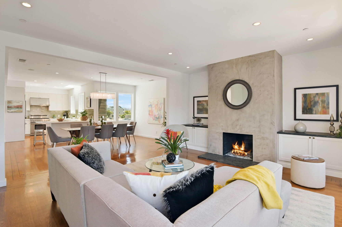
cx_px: 171
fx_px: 161
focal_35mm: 17
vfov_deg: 70.4
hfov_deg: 93.3
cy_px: 114
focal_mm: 17
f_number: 11
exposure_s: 1/30
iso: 400
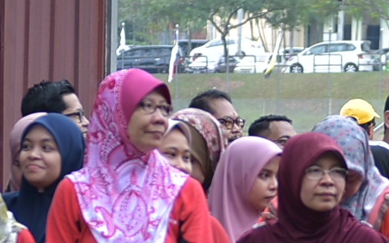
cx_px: 422
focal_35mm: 387
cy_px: 226
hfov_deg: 5.4
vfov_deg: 3.4
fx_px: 4102
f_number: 2.8
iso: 100
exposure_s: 1/200
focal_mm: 52
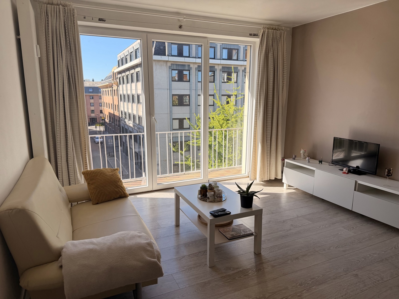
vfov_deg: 56.8
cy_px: 150
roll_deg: +0.6
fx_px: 277
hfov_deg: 71.6
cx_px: 200
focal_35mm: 24
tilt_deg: -11.4
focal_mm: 6.76
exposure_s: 1/1192
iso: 100
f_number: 1.78
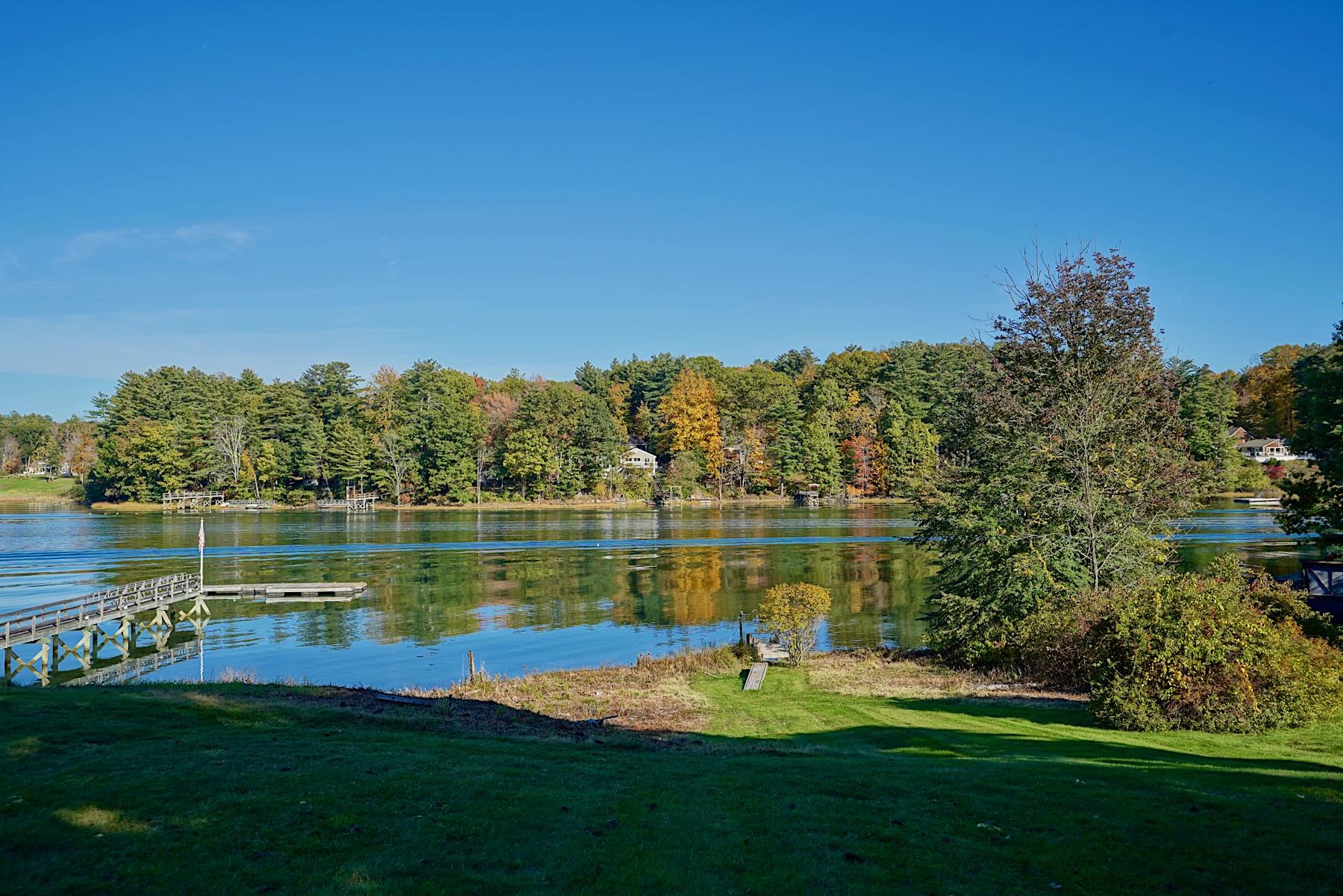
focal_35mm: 35
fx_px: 1306
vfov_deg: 37.9
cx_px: 672
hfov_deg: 54.4
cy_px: 448
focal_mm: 35
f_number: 7.1
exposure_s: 1/250
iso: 100
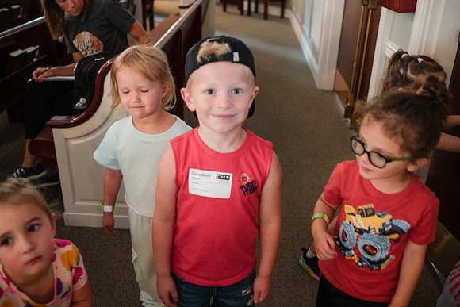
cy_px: 153
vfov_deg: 36.3
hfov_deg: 52.4
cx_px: 230
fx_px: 468
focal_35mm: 37
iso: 4500
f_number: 2.8
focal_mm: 35
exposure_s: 1/60
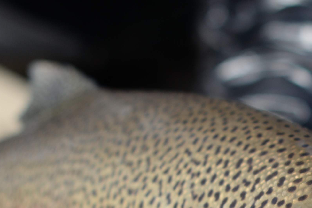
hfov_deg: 10.9
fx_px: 1630
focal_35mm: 188
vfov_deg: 7.2
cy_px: 279
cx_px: 288
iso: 200
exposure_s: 1/2500
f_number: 2.5
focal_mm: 50
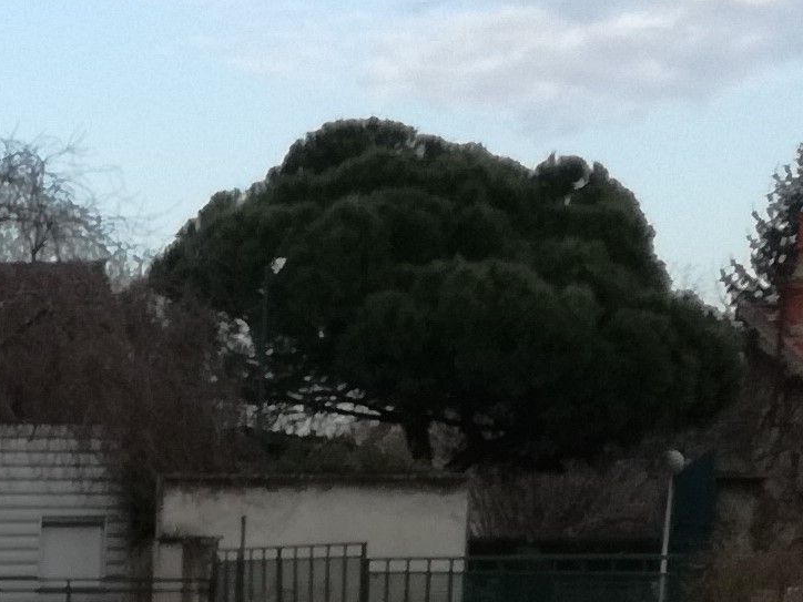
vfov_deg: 13.9
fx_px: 2389
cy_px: 748
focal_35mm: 103
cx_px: -150
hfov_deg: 18.2
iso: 50
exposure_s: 1/367
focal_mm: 3.79
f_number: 2
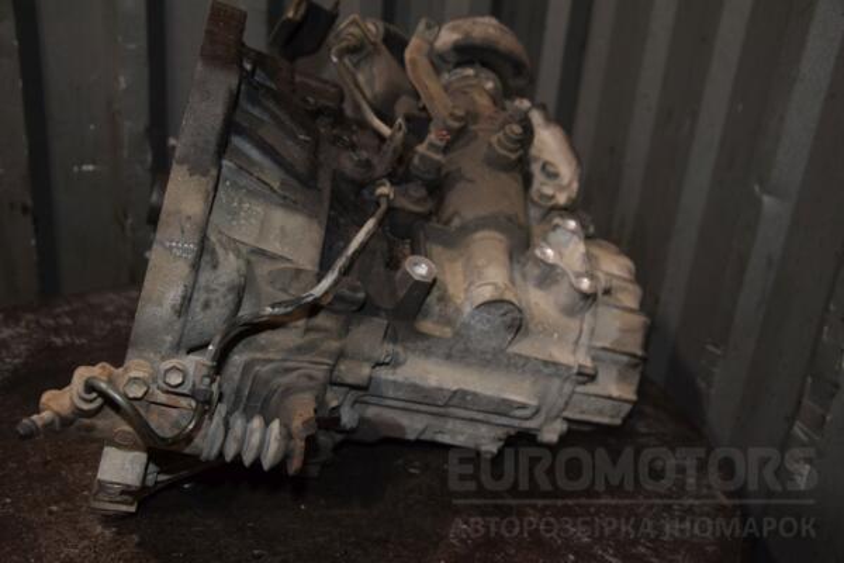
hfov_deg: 49.6
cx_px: 422
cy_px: 282
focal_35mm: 39
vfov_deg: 34.2
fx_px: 914
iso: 800
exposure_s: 1/60
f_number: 5
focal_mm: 26
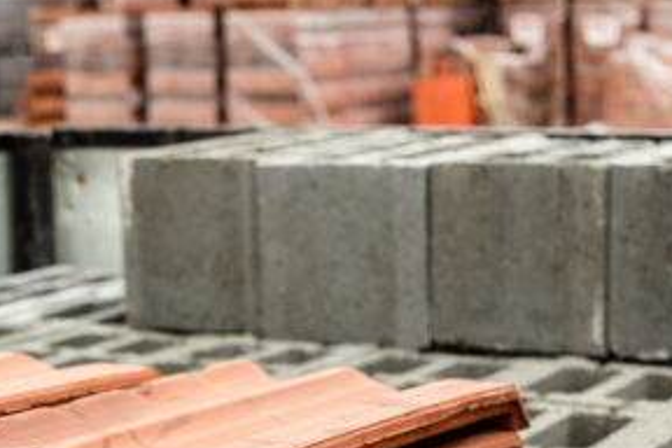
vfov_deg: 14.9
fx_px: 1699
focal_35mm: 91
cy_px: 348
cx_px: 380
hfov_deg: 22.4
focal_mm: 35
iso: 100
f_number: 4
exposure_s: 1/125
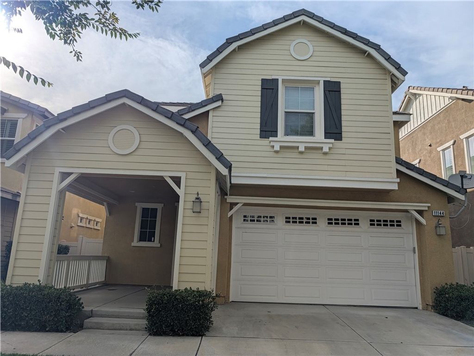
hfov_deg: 71.6
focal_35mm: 24
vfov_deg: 56.9
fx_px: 329
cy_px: 178
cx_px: 237
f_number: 1.68
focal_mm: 6.9
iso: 22
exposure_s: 1/4484
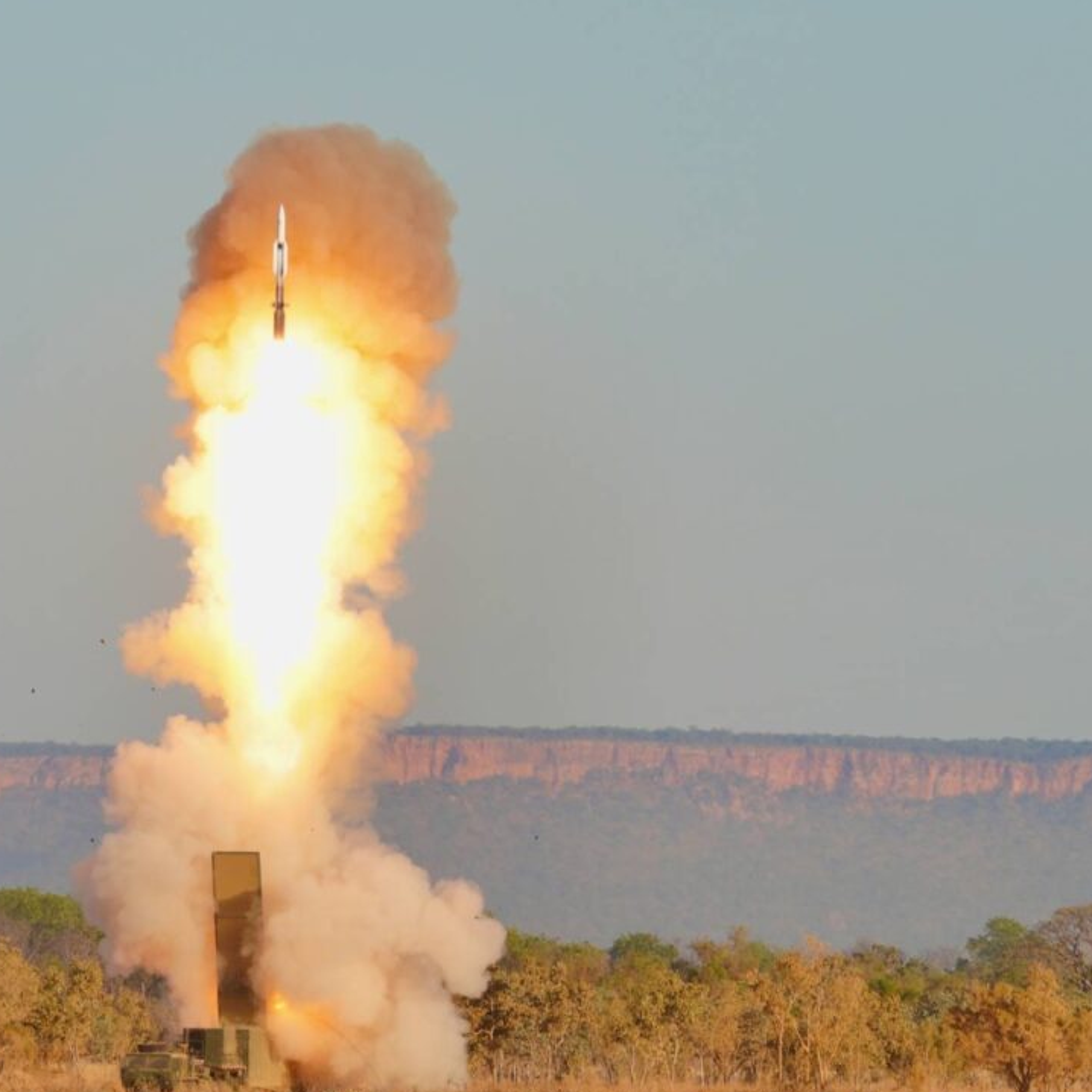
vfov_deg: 6.3
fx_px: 9886
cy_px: 586
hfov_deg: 6.3
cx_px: 286
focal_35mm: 277
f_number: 6.3
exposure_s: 1/400
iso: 100
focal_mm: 200
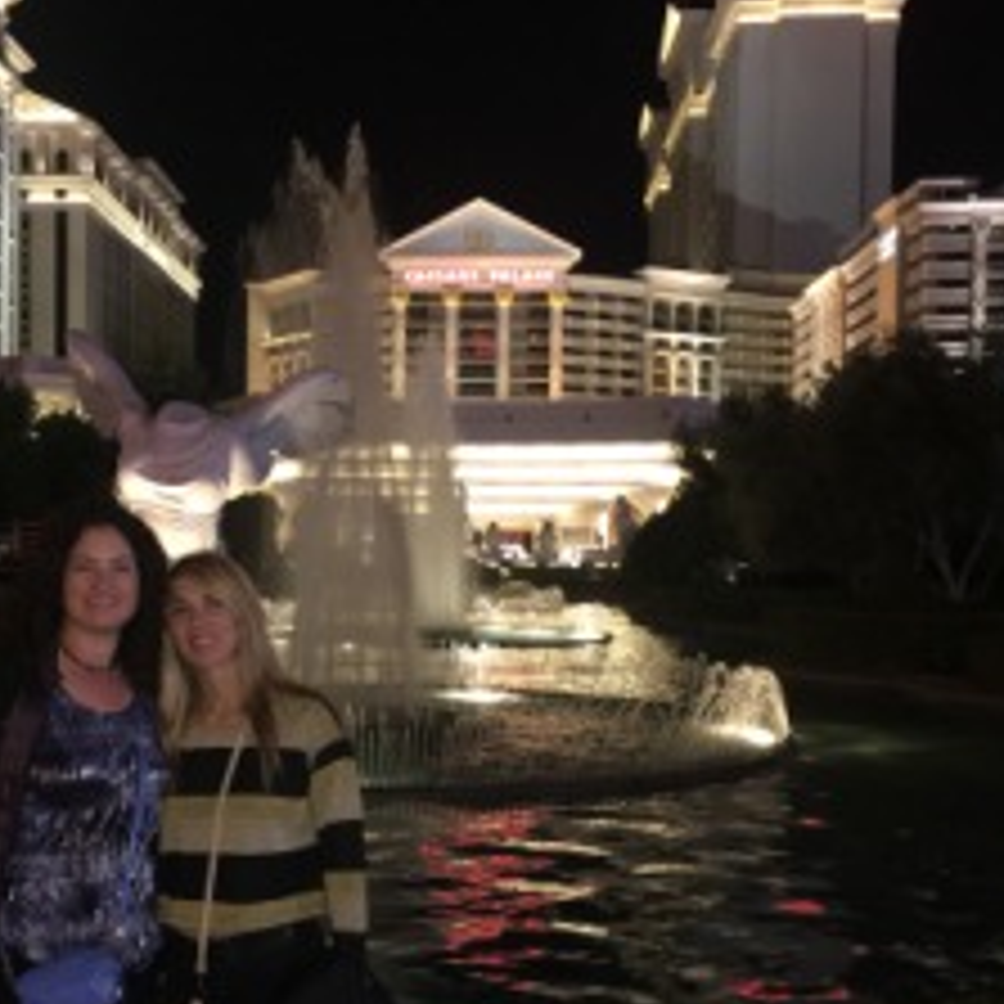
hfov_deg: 39.7
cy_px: 581
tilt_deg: -0.4
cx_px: 369
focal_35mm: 42
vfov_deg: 39.9
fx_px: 1378
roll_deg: -0.1
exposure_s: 1/16
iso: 250
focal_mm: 4.15
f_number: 2.2
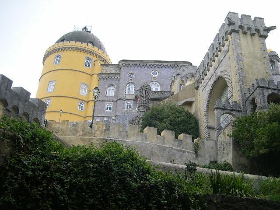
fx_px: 307
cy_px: 105
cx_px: 140
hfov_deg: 49.0
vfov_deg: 37.7
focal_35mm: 38
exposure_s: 1/494
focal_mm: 8
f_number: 2.8
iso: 100
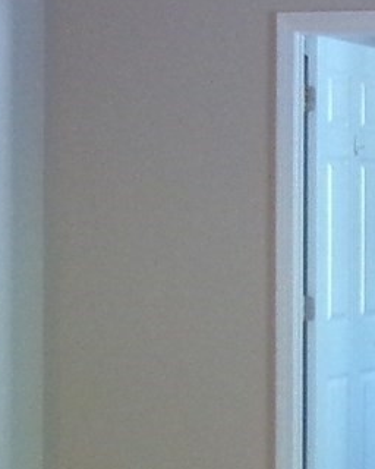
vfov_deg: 12.8
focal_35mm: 150
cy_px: 174
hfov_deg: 10.3
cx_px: 306
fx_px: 2081
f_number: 3
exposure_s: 1/17
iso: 476
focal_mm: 4.3
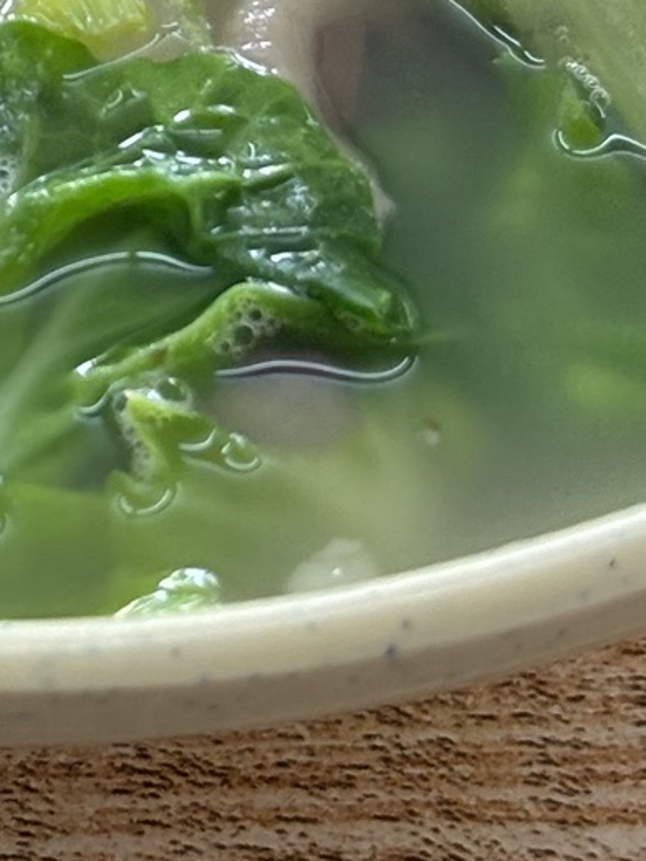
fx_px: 4977
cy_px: -487
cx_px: -499
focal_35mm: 200
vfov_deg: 9.6
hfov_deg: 7.2
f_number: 1.6
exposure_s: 1/60
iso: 100
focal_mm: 5.96
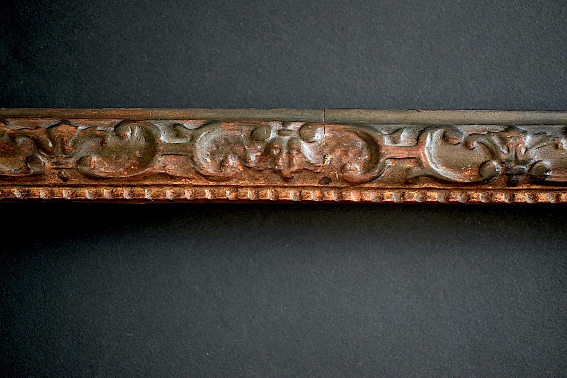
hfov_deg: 37.9
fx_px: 827
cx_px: 284
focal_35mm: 52
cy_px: 189
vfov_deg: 25.8
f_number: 4.5
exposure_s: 1/125
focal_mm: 35
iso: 2200
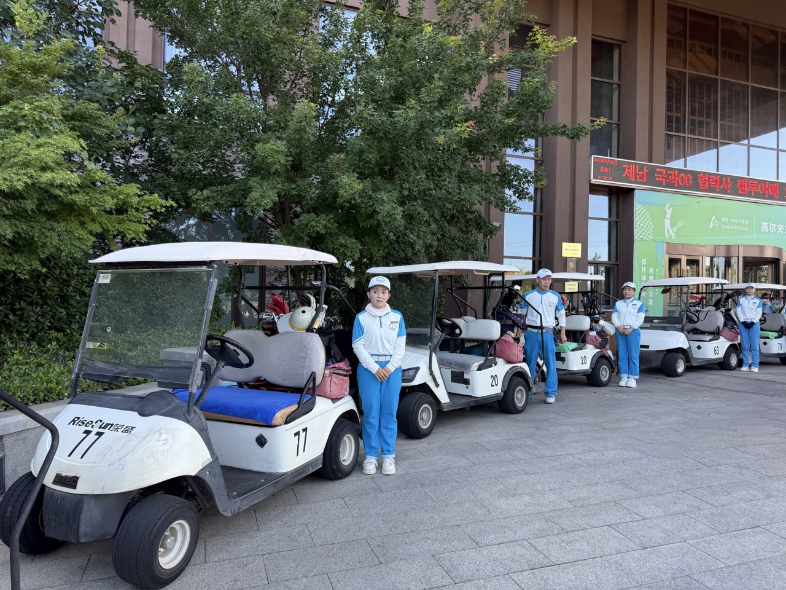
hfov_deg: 71.6
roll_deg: -3.2
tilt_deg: +2.0
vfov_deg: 56.8
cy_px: 295
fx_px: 545
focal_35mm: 24
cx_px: 393
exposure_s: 1/317
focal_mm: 6.76
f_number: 1.78
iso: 80
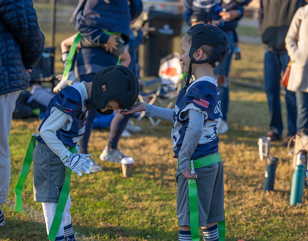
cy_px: 113
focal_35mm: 83
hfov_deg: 23.3
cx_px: 177
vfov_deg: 18.3
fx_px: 748
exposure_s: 1/400
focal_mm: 70
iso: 100
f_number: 2.8
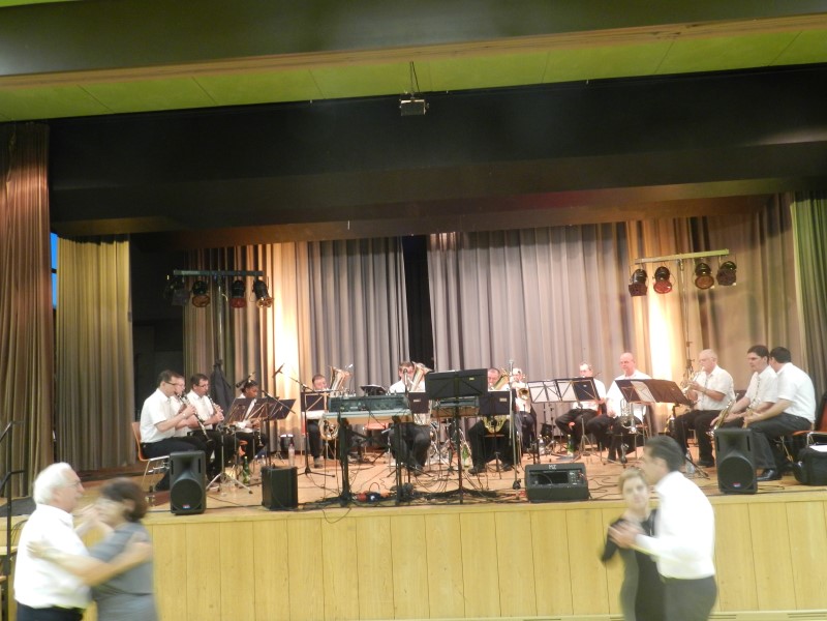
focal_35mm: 32
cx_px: 414
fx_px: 765
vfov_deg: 44.2
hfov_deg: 56.8
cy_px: 310
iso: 400
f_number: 3.7
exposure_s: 1/8
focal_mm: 5.6
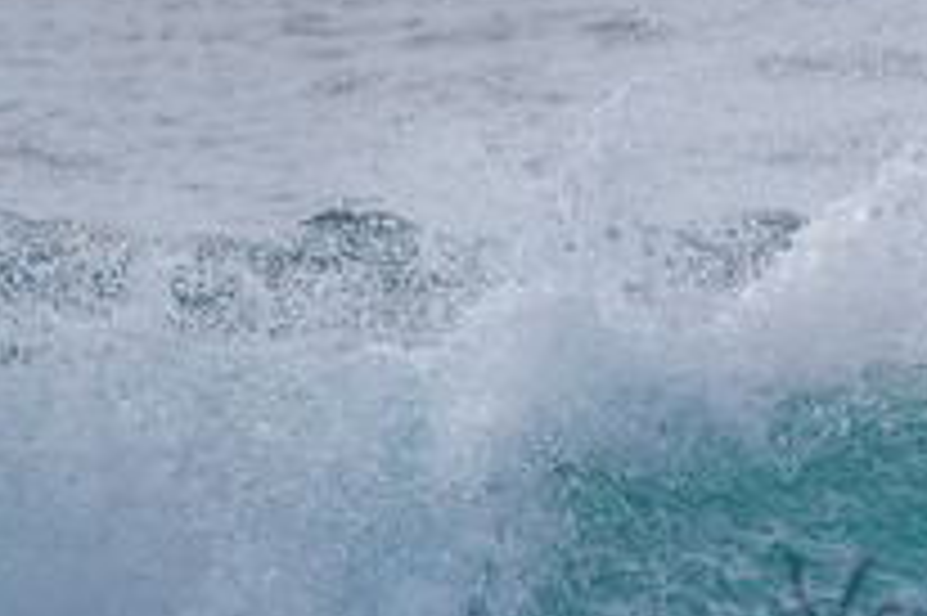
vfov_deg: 0.8
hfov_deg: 1.2
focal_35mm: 1726
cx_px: 1244
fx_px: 44408
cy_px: 390
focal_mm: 500
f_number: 5.6
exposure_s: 1/2000
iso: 125
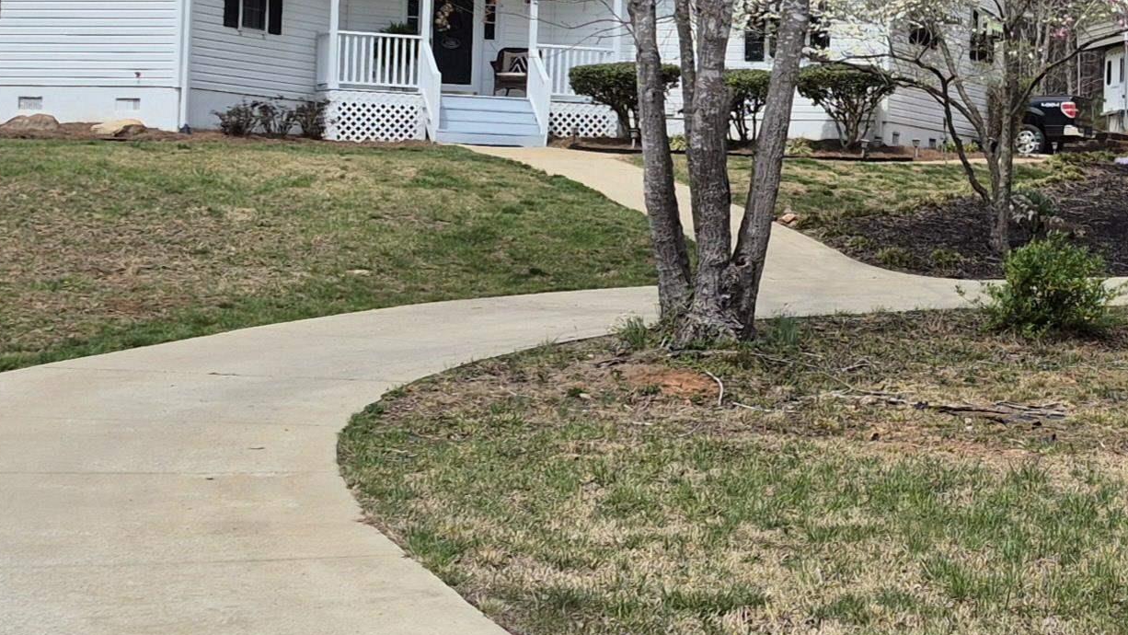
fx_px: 1346
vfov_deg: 24.3
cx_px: 705
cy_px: -110
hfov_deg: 45.1
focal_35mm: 45
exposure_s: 1/3333
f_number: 1.8
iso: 25
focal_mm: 5.4
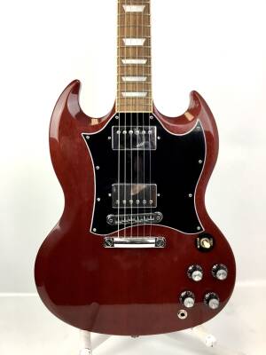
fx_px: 318
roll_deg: +2.0
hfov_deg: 45.4
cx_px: 133
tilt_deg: -14.3
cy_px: 178
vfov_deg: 58.4
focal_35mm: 31
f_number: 2.4
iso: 25
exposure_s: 1/30
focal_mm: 3.3
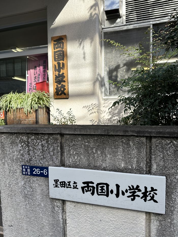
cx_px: 89
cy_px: 118
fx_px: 165
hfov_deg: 56.8
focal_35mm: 24
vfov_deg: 71.6
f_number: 1.78
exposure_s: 1/630
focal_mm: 6.86
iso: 80
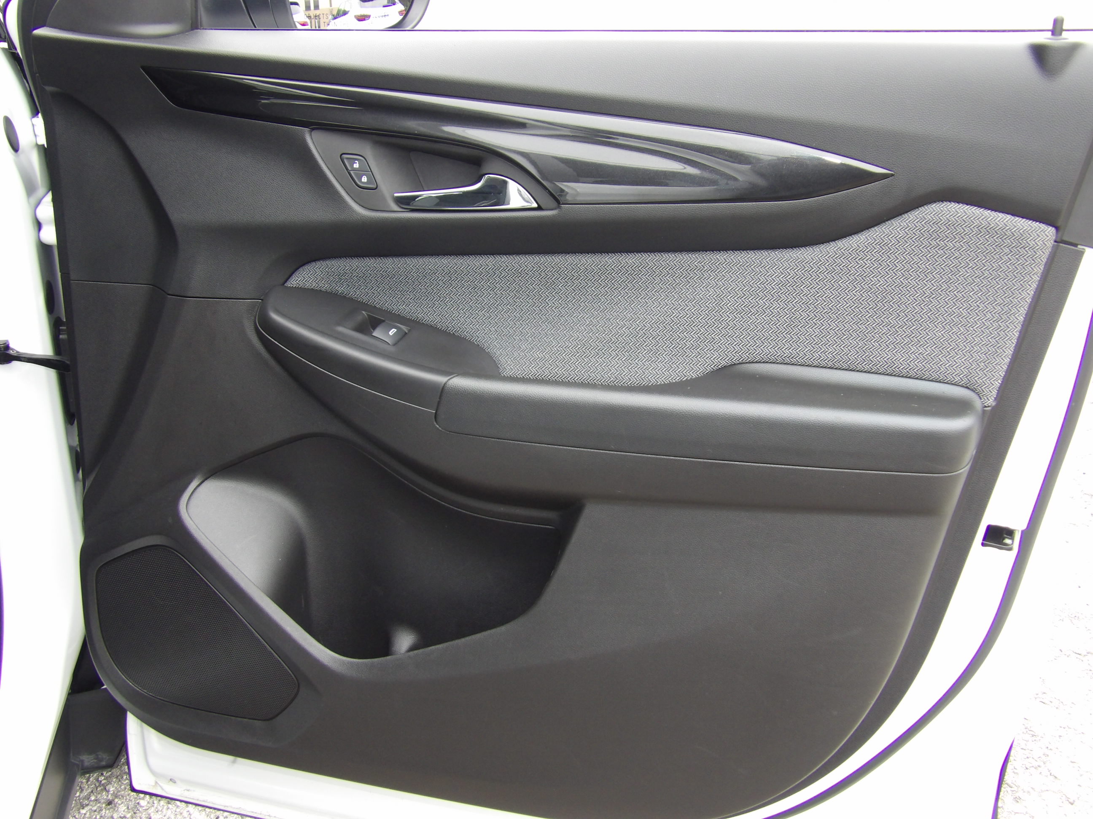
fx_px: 1231
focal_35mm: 39
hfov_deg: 47.9
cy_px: 410
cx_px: 546
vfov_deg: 36.8
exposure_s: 1/33
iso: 200
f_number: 3.7
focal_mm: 7
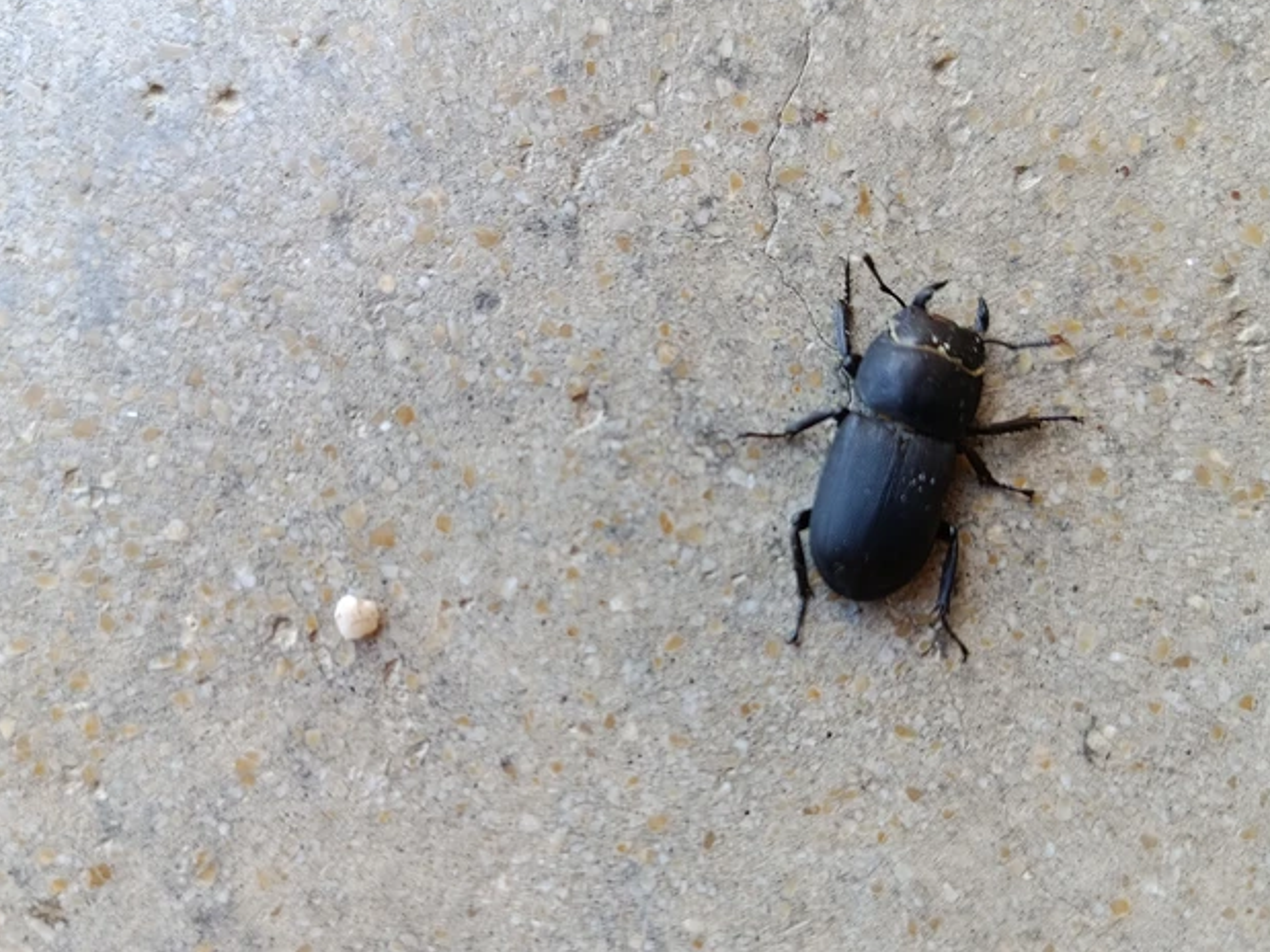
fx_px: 1100
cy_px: 478
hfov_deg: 60.0
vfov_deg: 46.8
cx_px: 632
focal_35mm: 30
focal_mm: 5.24
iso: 163
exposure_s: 1/100
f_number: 1.7
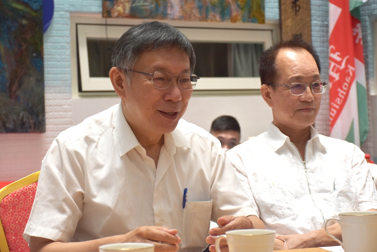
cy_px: 126
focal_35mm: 90
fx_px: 943
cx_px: 188
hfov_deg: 22.6
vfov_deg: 15.2
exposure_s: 1/250
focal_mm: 60
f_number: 5
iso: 400
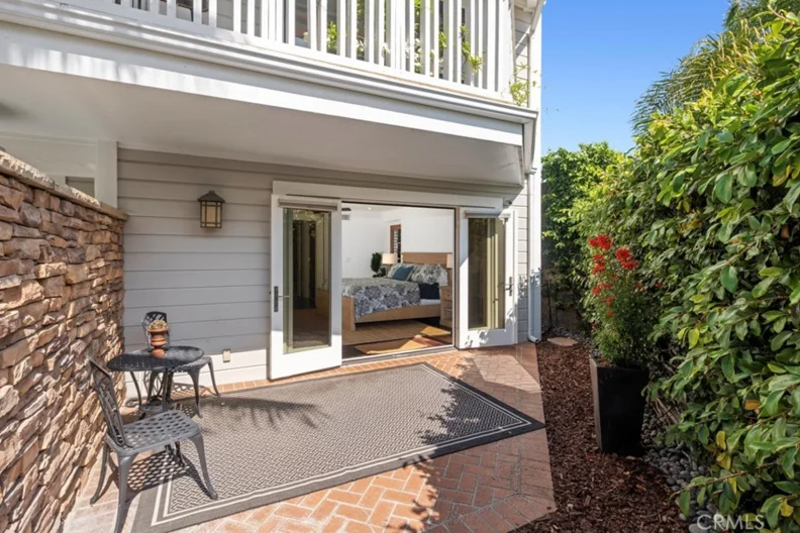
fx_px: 378
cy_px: 251
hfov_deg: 93.3
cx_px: 395
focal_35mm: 17
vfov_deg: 70.4
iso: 100
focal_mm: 16
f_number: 9
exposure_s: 1/40
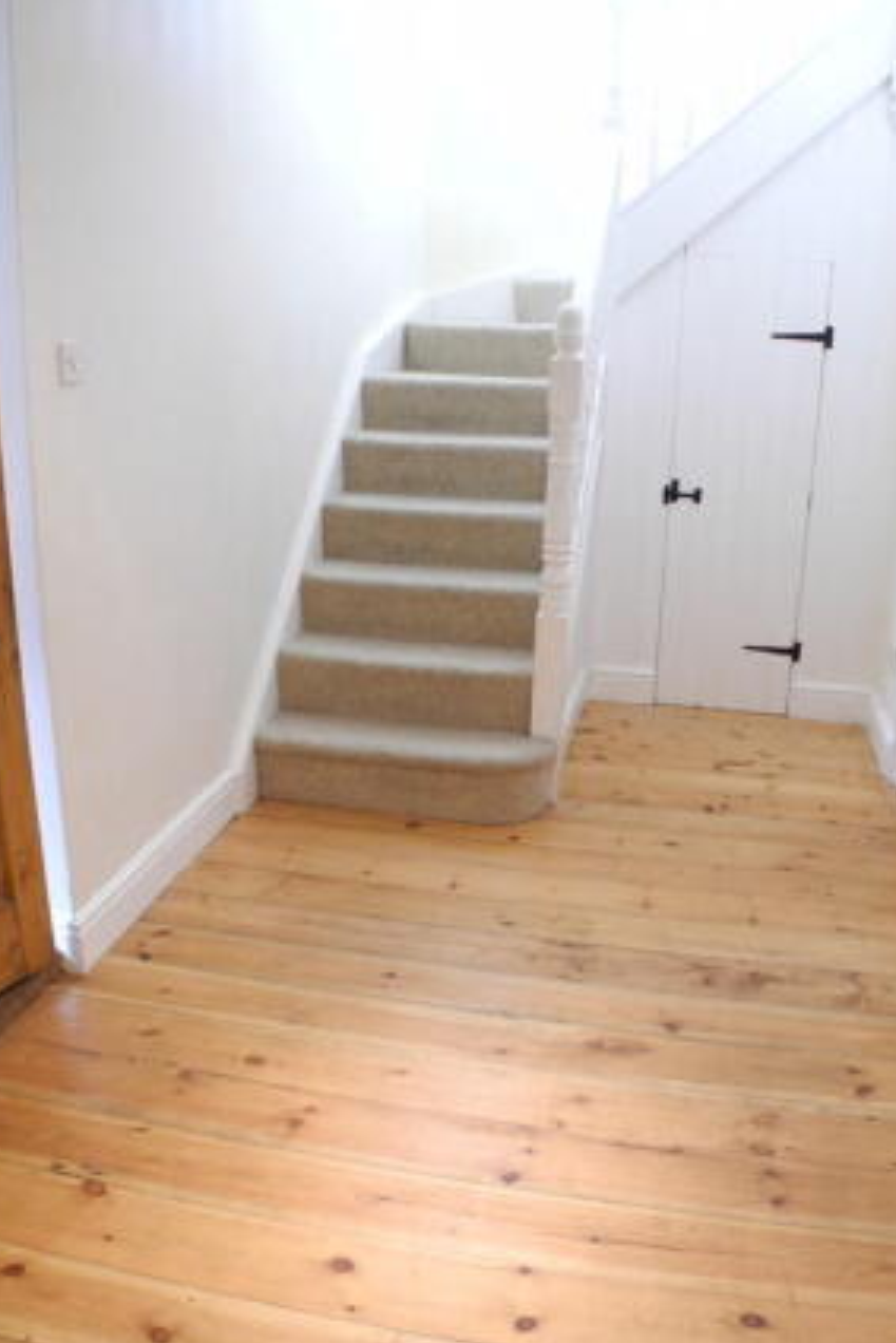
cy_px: 676
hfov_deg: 33.4
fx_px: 1492
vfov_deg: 48.4
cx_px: 518
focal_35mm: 40
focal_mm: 6
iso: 400
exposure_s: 1/19.5
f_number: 2.8
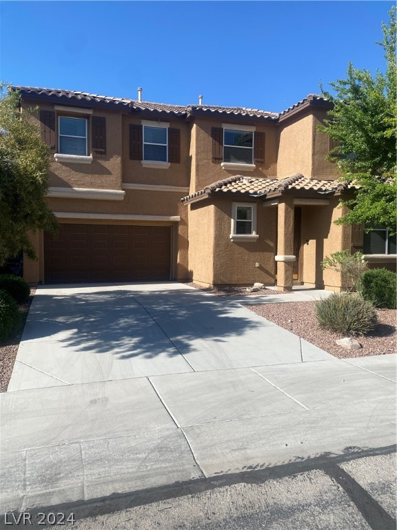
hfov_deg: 53.1
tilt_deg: -2.2
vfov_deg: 67.3
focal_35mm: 26
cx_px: 198
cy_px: 265
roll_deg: -2.2
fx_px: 398
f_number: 1.8
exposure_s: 1/2688
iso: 32
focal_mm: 4.25
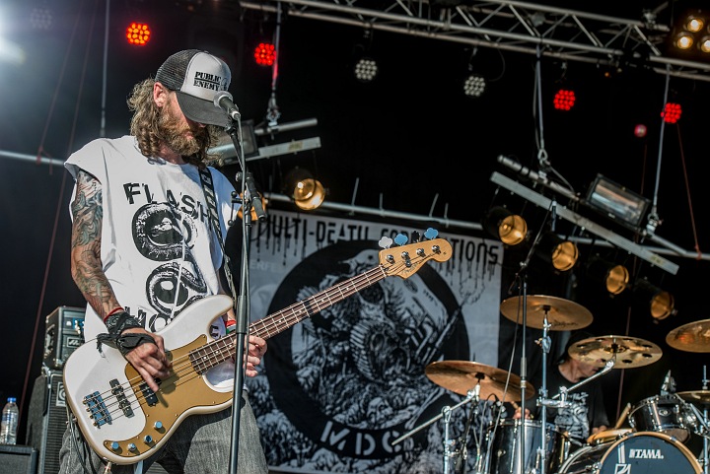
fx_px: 1697
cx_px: 355
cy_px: 237
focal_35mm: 86
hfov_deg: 23.6
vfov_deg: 15.9
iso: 50
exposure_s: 1/125
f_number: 5.6
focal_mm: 86
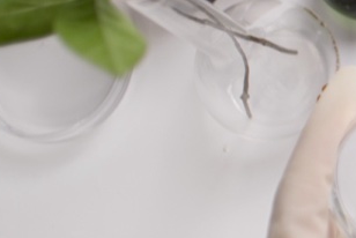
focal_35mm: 218
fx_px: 2158
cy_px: 65
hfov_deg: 8.6
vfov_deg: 6.3
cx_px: 833
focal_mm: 35
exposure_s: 1/80
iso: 100
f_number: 1.8
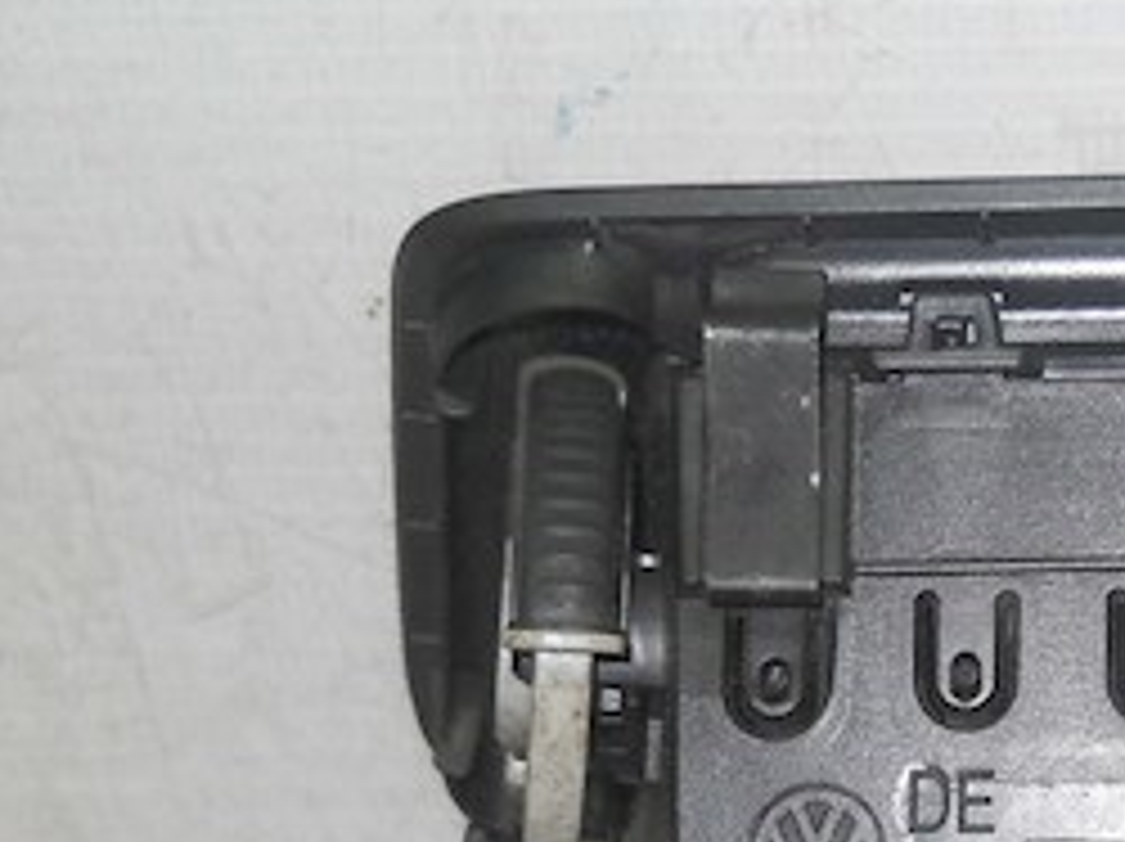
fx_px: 3409
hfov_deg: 17.8
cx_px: 1350
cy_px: 968
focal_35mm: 105
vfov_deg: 13.7
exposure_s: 1/30
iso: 80
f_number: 5.5
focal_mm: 6.72
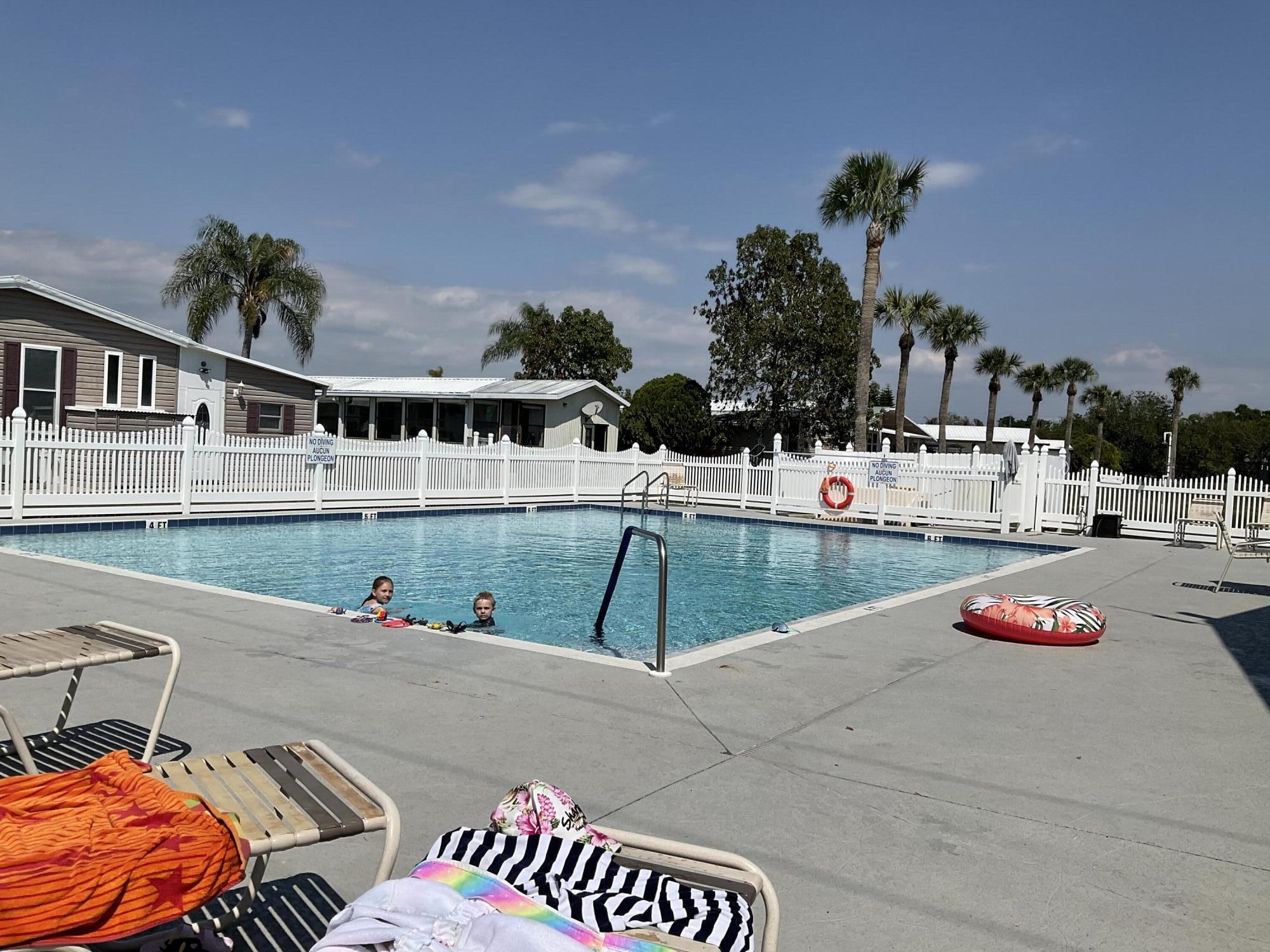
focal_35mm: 29
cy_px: 476
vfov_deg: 48.2
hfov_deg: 61.7
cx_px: 635
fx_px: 1064
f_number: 1.8
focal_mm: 3
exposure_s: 1/6536
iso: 16
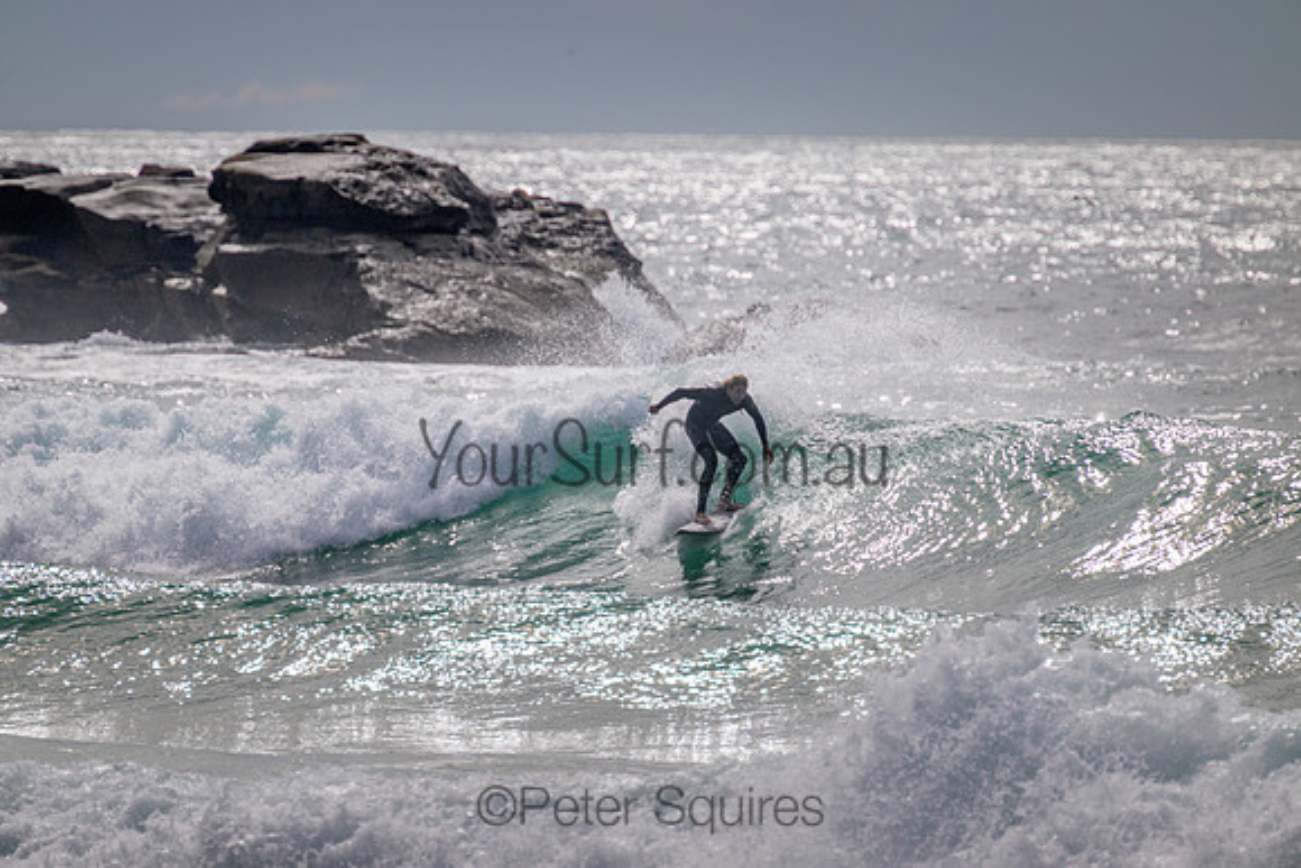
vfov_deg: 1.7
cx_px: 650
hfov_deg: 2.6
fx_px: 28917
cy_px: 434
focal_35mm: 800
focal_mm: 800
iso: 400
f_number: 11
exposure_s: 1/2000
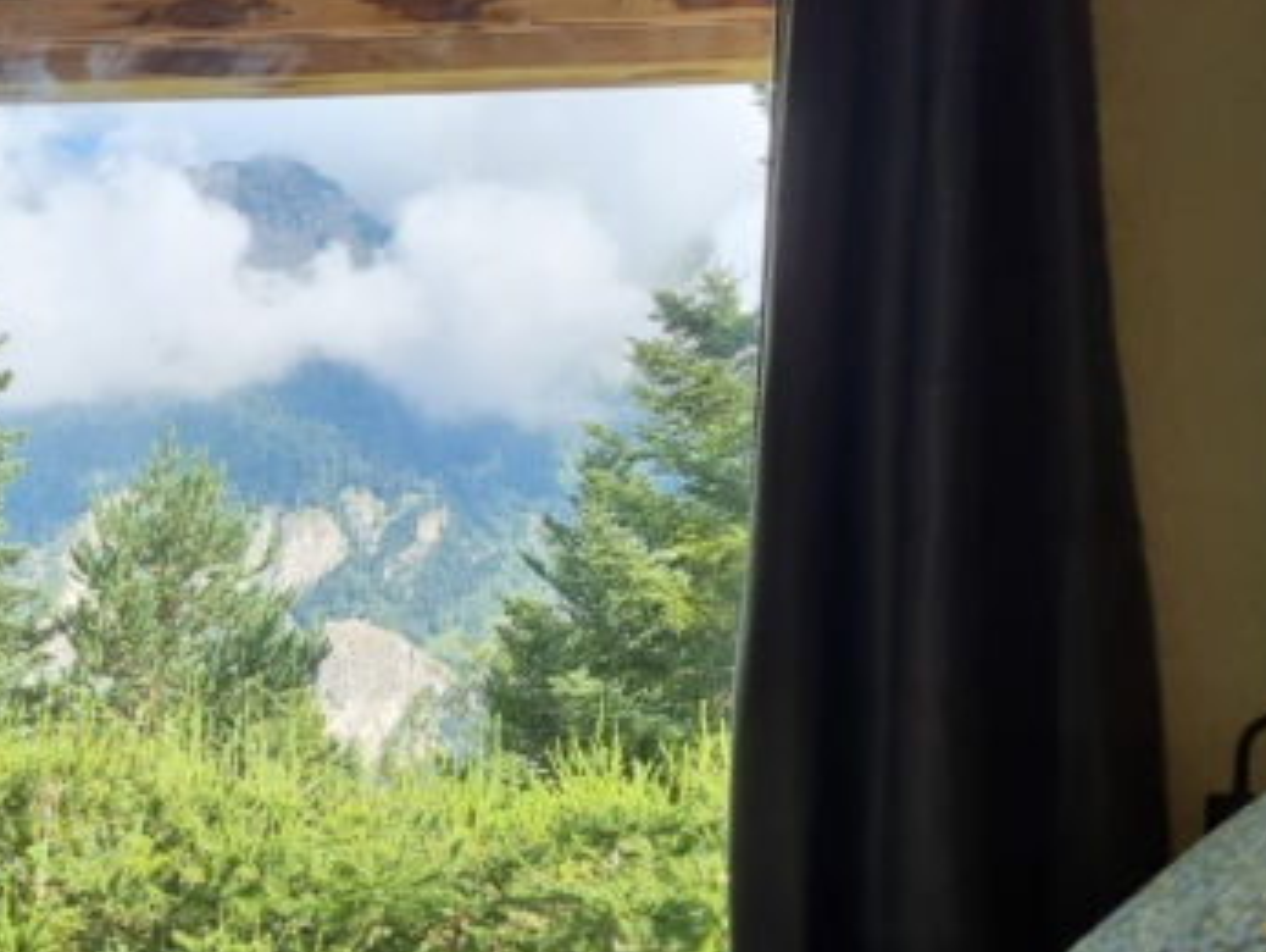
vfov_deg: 27.1
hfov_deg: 34.7
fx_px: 1940
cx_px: 210
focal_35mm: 53
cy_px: 749
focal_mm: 5.4
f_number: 1.8
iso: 50
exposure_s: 1/610
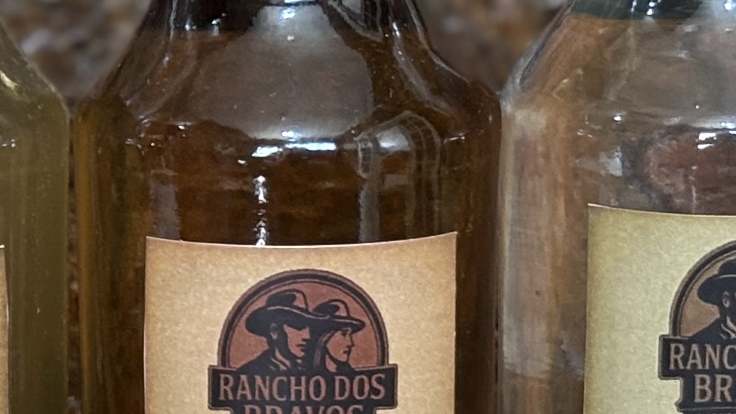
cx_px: -355
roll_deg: +0.9
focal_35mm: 208
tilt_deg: -10.7
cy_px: 191
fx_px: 4060
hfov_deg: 10.0
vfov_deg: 5.8
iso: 200
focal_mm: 5.96
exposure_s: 1/40
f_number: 1.6
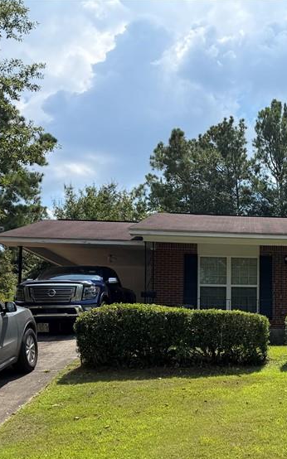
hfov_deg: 25.3
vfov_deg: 41.9
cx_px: 323
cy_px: 316
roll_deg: +0.4
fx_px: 588
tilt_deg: +3.2
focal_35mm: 47
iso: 80
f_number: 1.78
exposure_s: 1/4673
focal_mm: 6.76
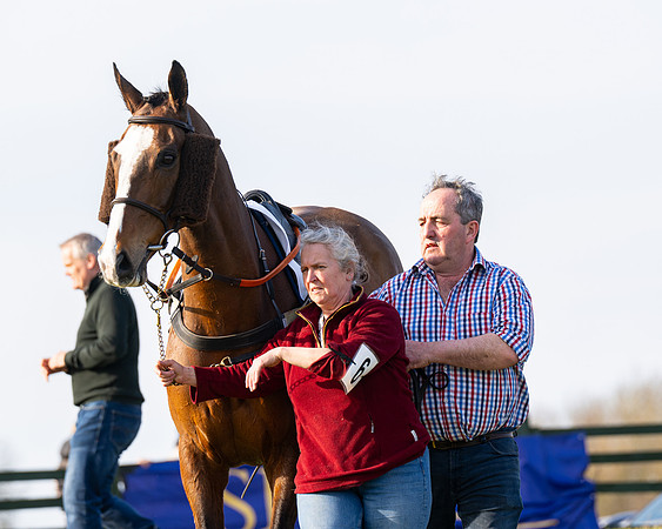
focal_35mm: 302
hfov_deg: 6.4
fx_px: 5913
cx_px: 346
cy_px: 175
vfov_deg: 5.1
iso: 125
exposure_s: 1/500
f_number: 4.5
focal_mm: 200
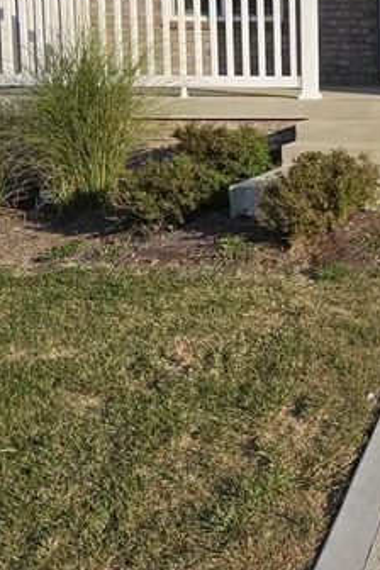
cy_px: 155
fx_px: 871
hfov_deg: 20.7
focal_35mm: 55
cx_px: 580
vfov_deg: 35.6
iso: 32
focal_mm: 2.2
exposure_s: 1/1751
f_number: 1.9
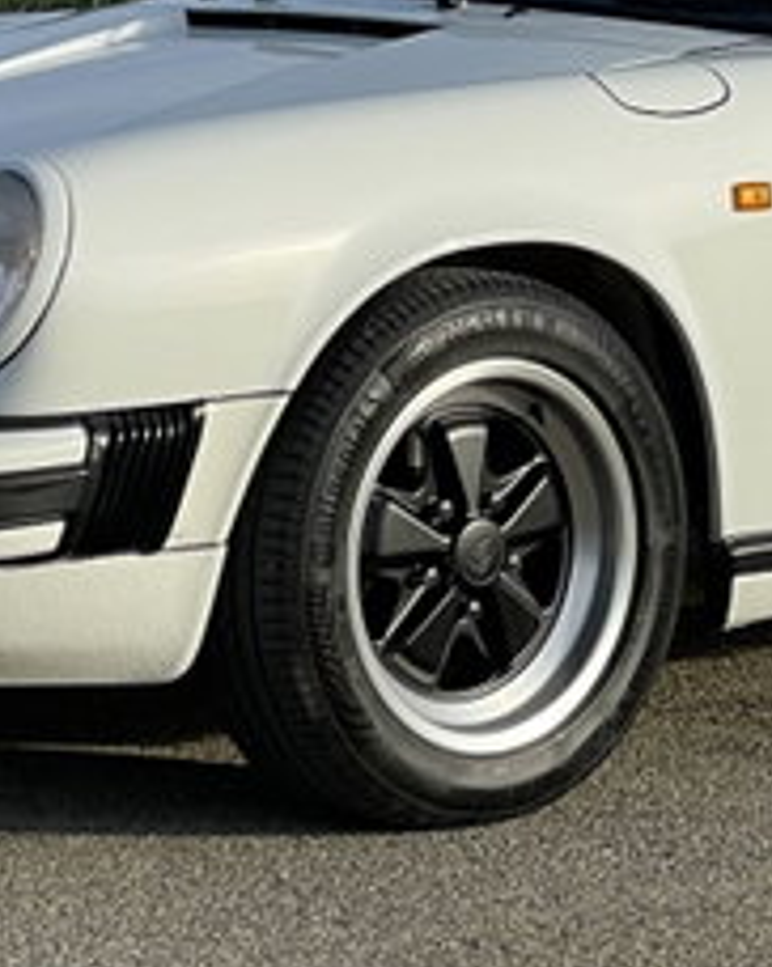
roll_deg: +0.1
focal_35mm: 228
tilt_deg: +2.2
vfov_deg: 8.3
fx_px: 6520
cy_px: -394
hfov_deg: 6.8
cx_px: 602
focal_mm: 6
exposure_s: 1/1170
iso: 25
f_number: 2
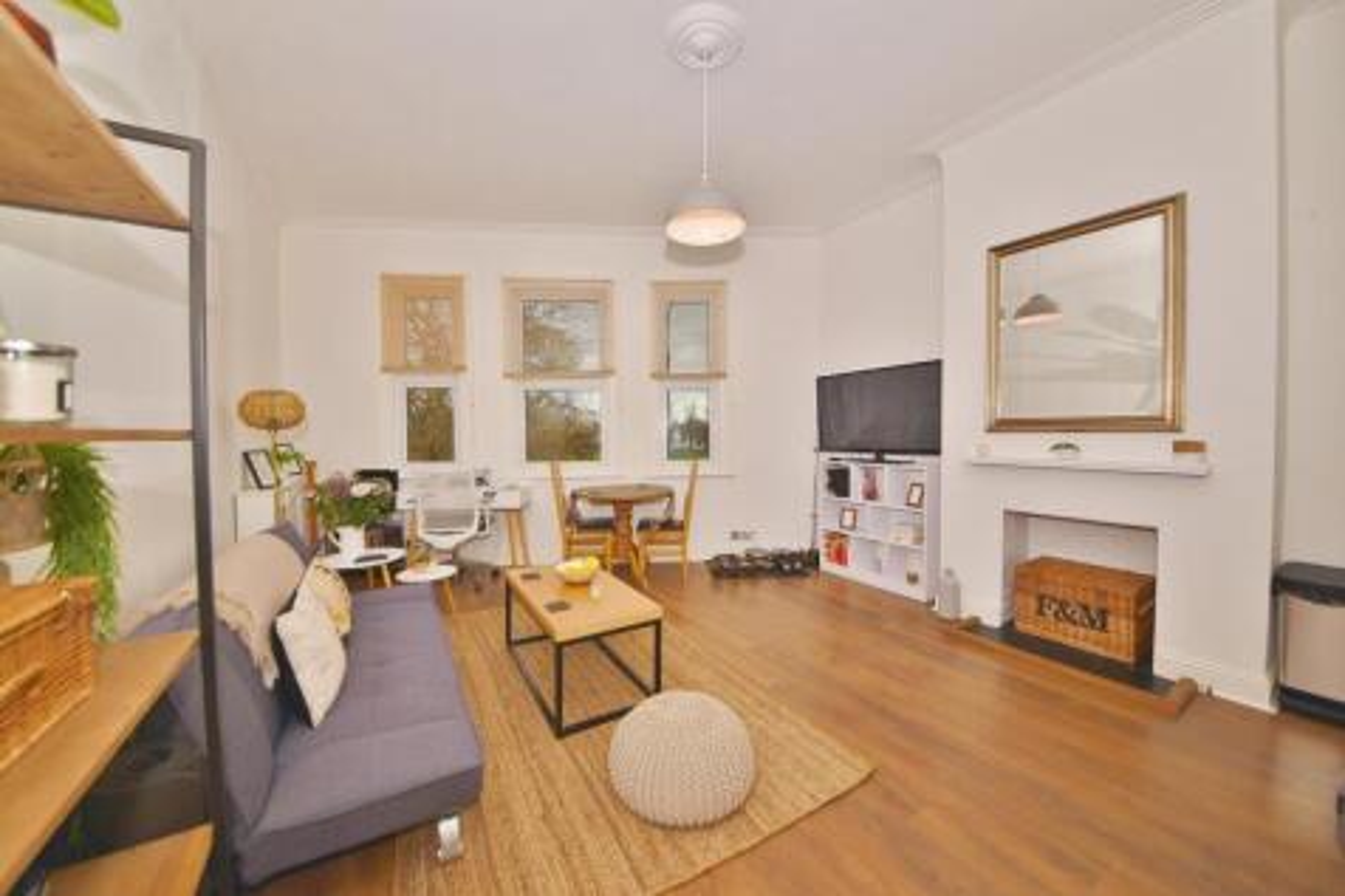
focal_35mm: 12
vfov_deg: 90.0
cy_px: 448
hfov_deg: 112.6
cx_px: 672
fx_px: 448
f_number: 4.5
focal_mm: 12
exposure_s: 1/60
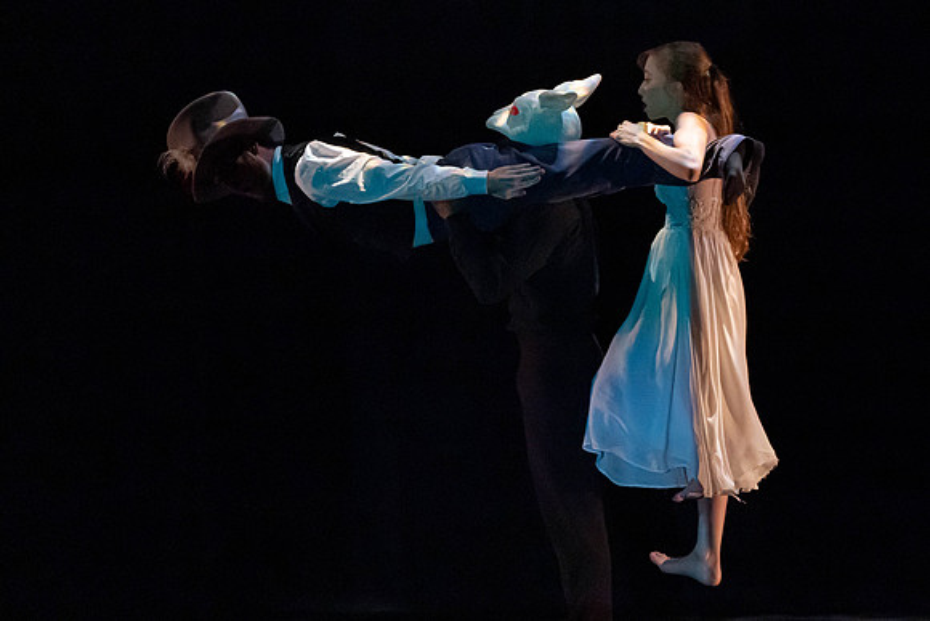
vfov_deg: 3.0
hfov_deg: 4.5
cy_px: 241
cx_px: 590
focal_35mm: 454
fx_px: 11728
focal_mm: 358
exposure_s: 1/320
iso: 6400
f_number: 5.6
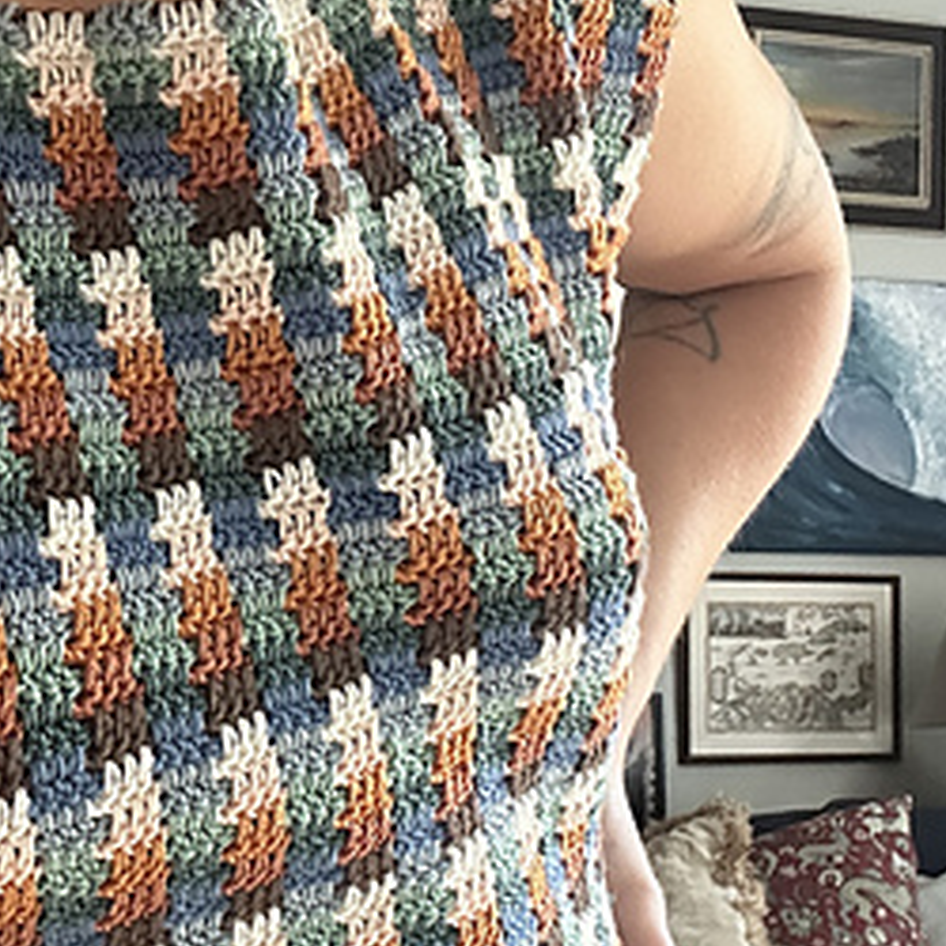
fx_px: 2102
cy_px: 473
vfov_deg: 25.4
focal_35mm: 68
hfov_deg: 25.2
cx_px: 303
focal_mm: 2.69
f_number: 1.9
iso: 320
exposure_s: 1/33
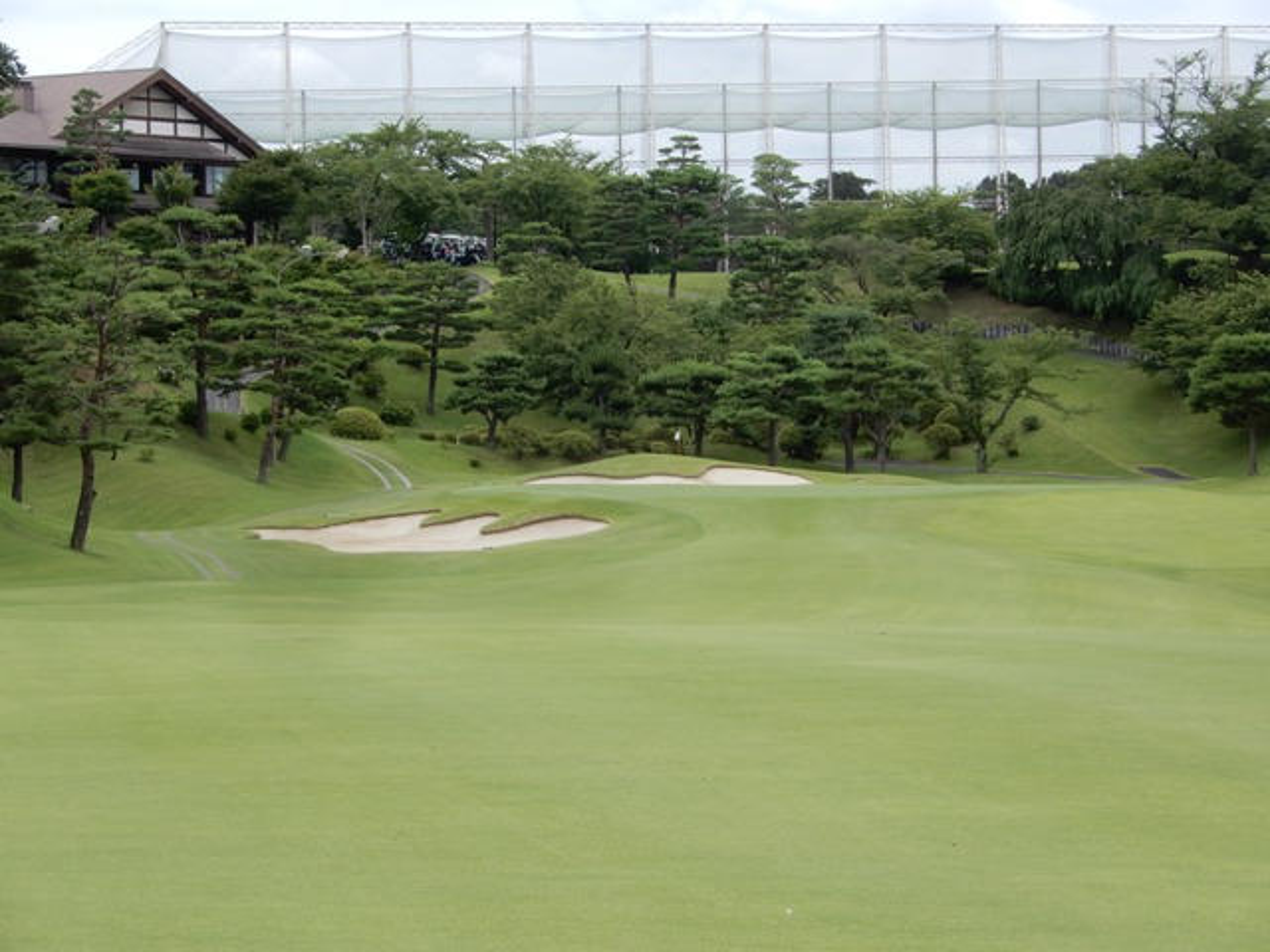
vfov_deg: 11.0
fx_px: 4953
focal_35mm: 135
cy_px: 476
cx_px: 635
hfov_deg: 14.6
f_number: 5
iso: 80
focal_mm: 24.1
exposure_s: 1/250
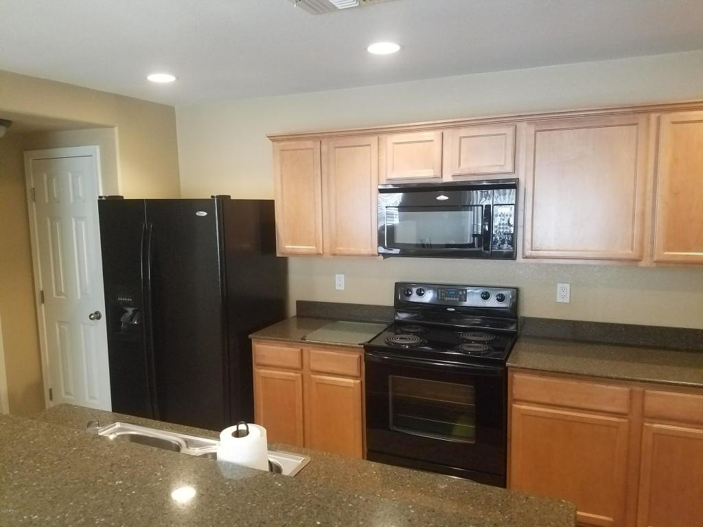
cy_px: 264
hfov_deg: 67.3
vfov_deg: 53.1
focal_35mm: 26
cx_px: 352
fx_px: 528
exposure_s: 1/60
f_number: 1.7
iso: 640
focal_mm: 4.2
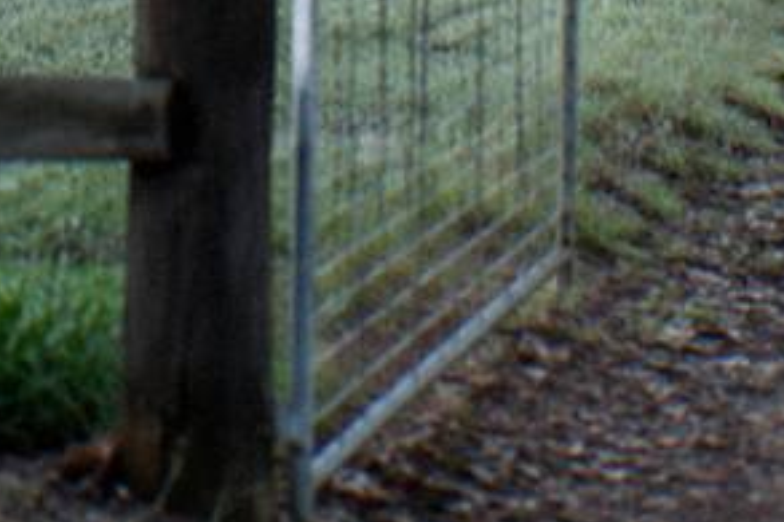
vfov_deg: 3.8
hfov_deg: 5.7
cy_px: -246
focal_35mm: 358
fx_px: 7792
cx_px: 995
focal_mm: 105
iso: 400
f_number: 9
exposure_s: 1/160
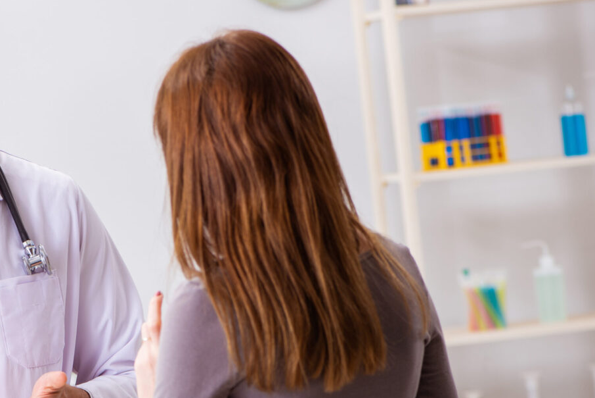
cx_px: 121
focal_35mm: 178
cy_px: 264
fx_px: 2943
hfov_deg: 11.5
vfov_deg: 7.7
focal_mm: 105
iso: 100
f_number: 5.6
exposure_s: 1/100
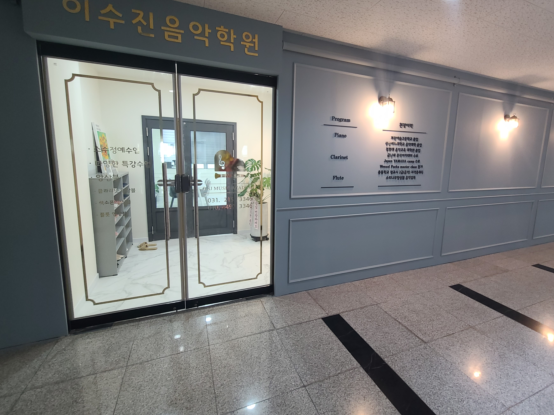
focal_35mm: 15
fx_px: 240
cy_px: 191
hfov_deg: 98.0
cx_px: 295
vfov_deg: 81.6
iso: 320
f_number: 2.2
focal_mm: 2.2
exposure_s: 1/59
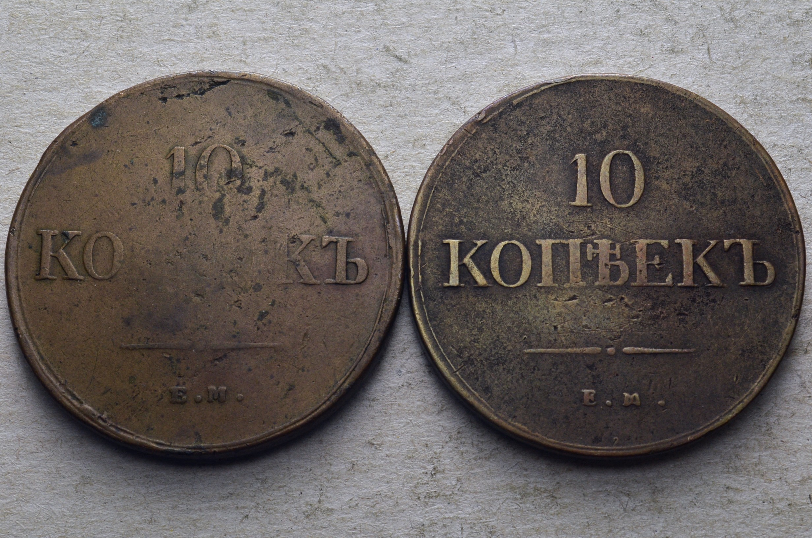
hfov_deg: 28.1
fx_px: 1621
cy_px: 269
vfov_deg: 18.8
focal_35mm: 72
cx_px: 406
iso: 400
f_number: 14
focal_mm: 48
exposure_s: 1/250
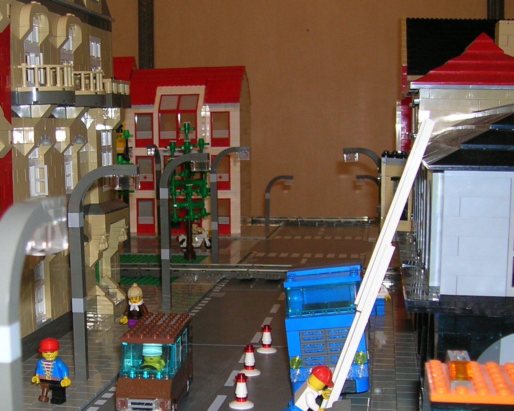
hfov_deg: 32.1
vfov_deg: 26.1
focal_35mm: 58
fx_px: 882
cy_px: 270
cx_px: 159
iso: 50
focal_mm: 5.7
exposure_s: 1/60.1
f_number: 2.9
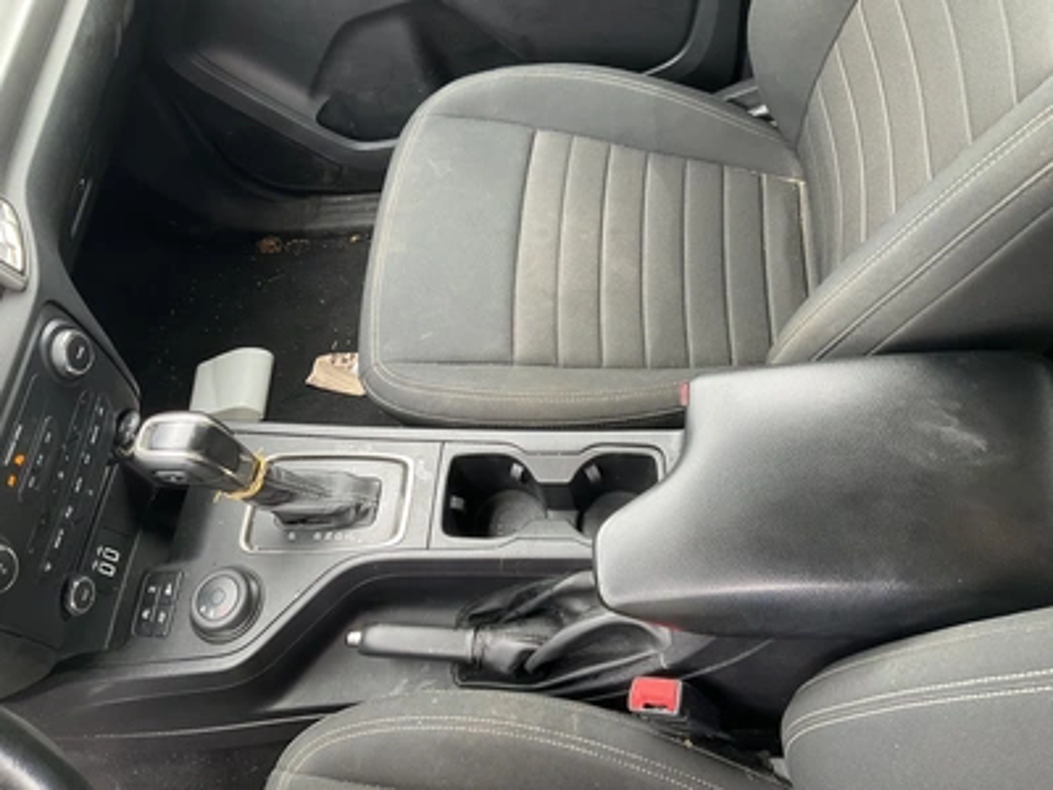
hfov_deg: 61.7
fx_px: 882
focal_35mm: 29
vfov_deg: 48.2
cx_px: 526
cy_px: 395
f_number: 1.8
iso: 80
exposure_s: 1/60
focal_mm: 3
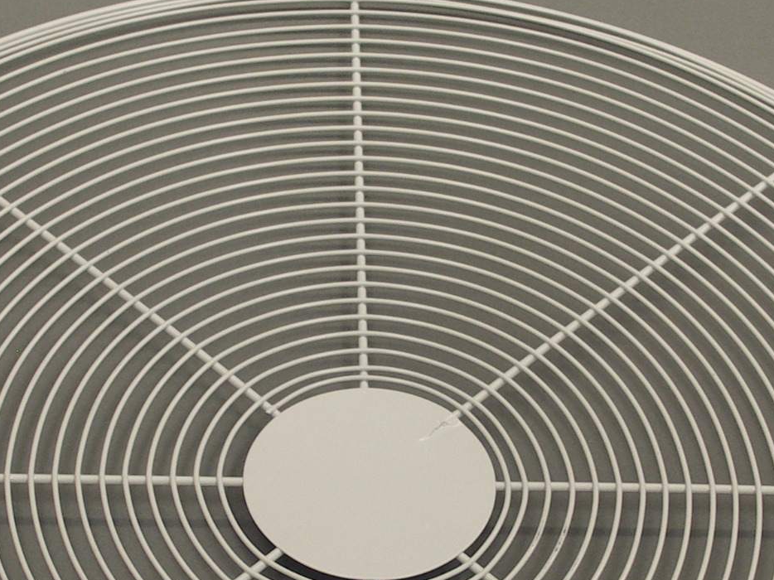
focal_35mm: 159
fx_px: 3554
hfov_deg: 12.4
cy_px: 493
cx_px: 393
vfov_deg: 9.3
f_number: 3.2
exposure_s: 1/25
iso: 100
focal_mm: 15.1
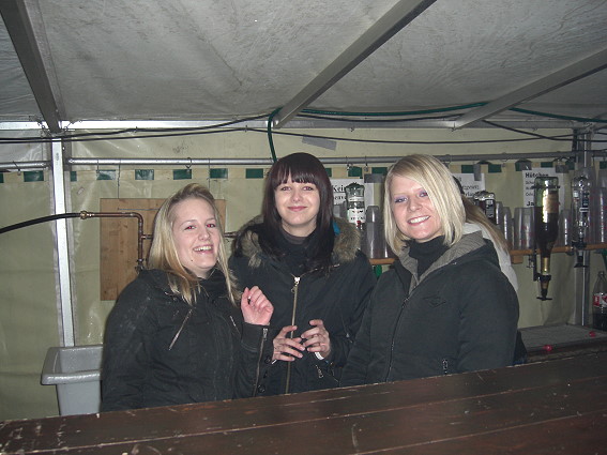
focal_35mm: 38
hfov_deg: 49.0
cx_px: 304
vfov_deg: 37.7
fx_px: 666
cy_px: 228
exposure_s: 1/60
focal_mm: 7.9
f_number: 2.8
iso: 200
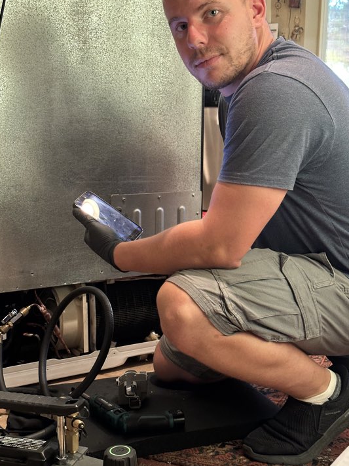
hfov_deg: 27.0
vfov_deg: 35.5
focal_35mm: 54
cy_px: 233
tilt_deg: -9.5
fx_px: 726
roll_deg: -1.0
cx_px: 181
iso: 320
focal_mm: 6.86
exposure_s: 1/40
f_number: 1.78
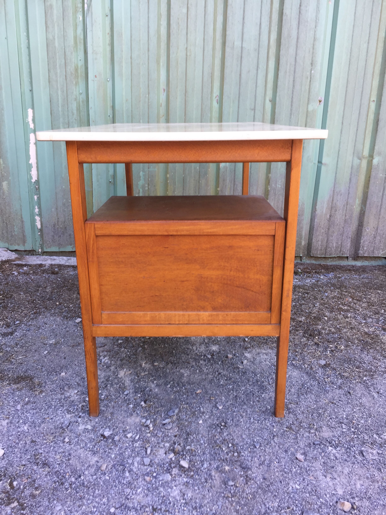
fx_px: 431
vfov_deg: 61.7
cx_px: 193
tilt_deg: -16.9
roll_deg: -2.7
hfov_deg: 48.2
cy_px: 258
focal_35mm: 29
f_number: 2.2
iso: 32
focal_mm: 4.15
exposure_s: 1/50
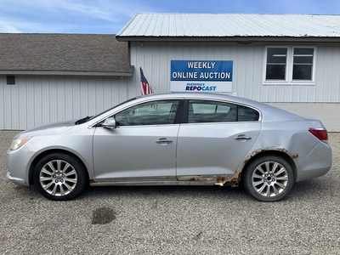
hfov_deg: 61.7
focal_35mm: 29
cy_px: 128
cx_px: 170
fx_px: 285
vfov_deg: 48.2
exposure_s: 1/1675
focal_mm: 3
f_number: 1.8
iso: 25
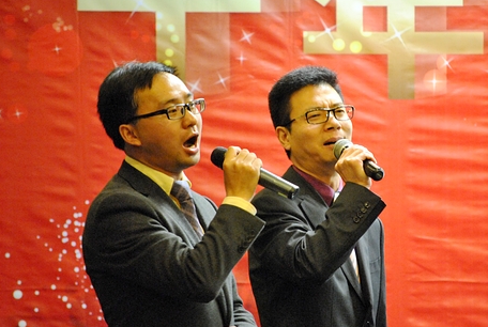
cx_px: 318
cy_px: 141
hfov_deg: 5.8
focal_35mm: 355
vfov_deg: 3.9
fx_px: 4822
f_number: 5.6
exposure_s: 1/30
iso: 1600
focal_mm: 180
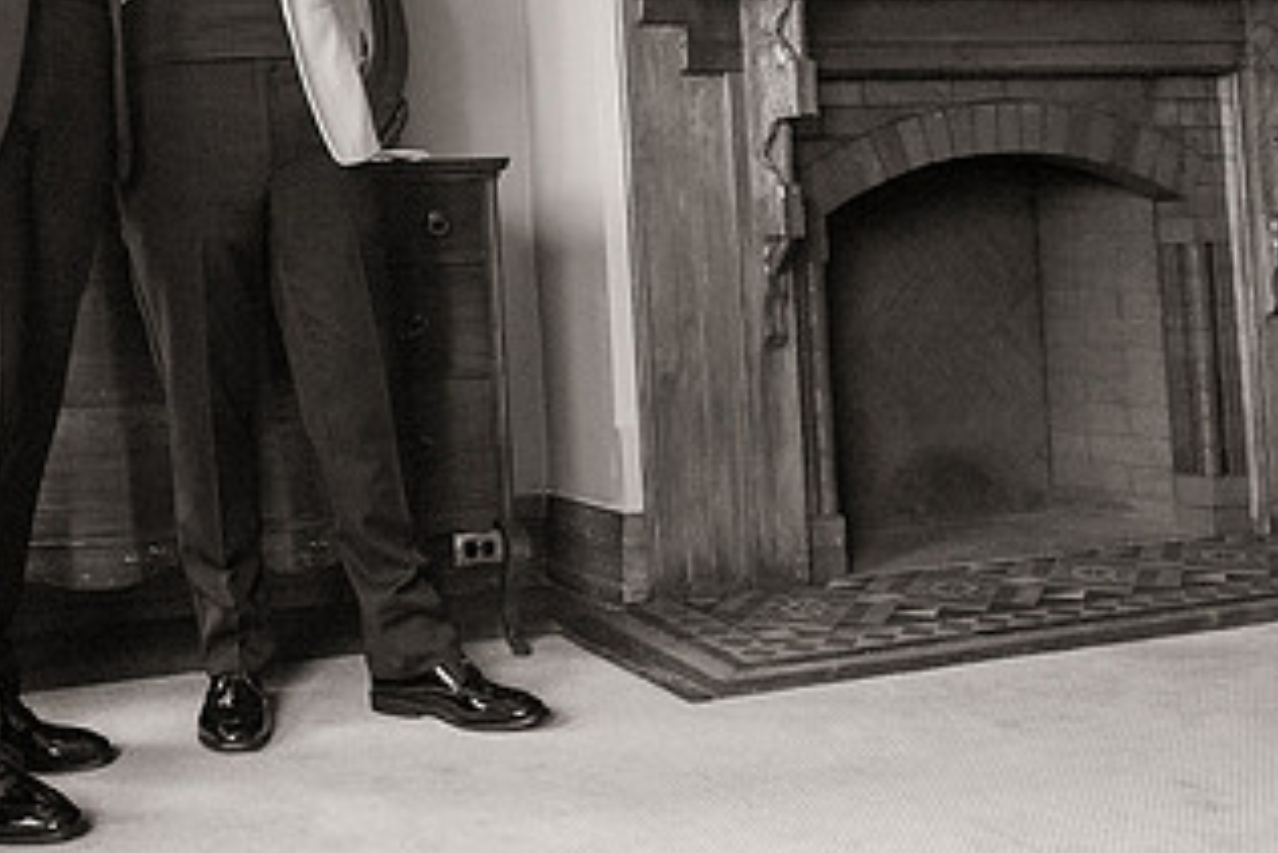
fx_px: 1563
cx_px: 311
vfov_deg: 29.4
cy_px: 93
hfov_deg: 43.0
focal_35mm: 44
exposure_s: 1/250
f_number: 4.5
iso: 5000
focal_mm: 24
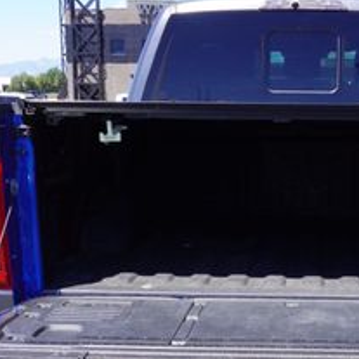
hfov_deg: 26.8
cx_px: 286
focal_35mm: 63
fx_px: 739
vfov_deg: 26.5
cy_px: 314
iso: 100
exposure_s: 1/100
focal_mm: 16
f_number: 8
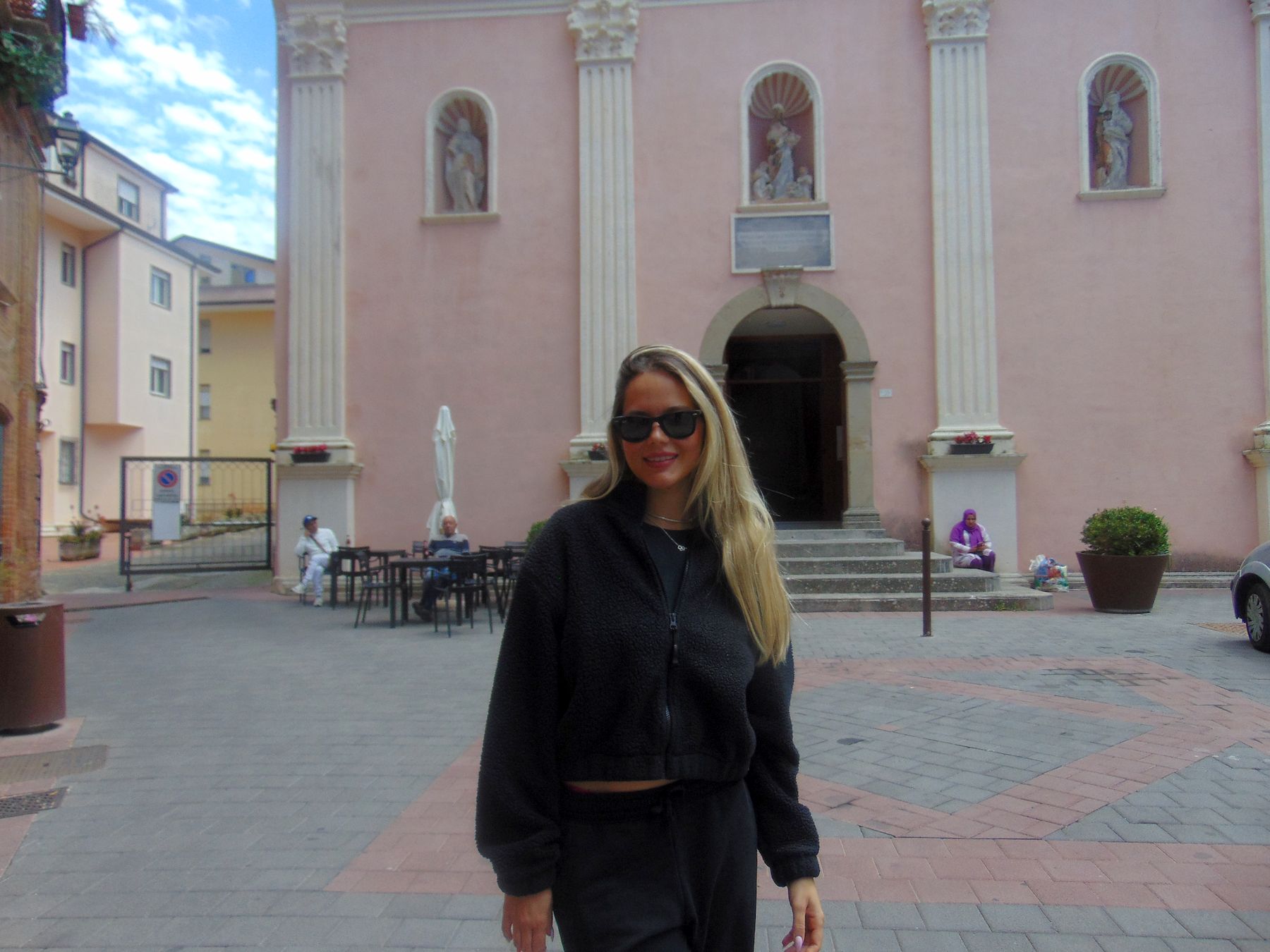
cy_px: 476
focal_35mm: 25
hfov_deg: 69.4
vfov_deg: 54.9
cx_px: 635
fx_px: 917
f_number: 3
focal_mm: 4.5
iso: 80
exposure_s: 1/800
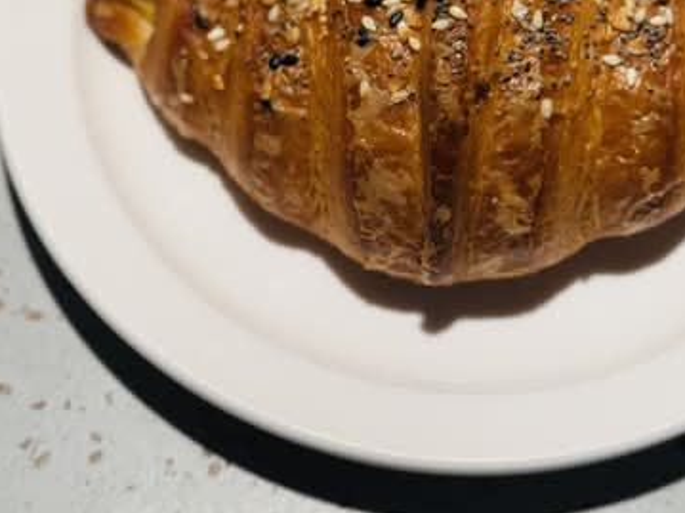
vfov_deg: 14.8
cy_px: -35
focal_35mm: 98
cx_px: 488
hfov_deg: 19.9
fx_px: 1939
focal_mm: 6.76
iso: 50
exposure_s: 1/173
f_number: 1.78
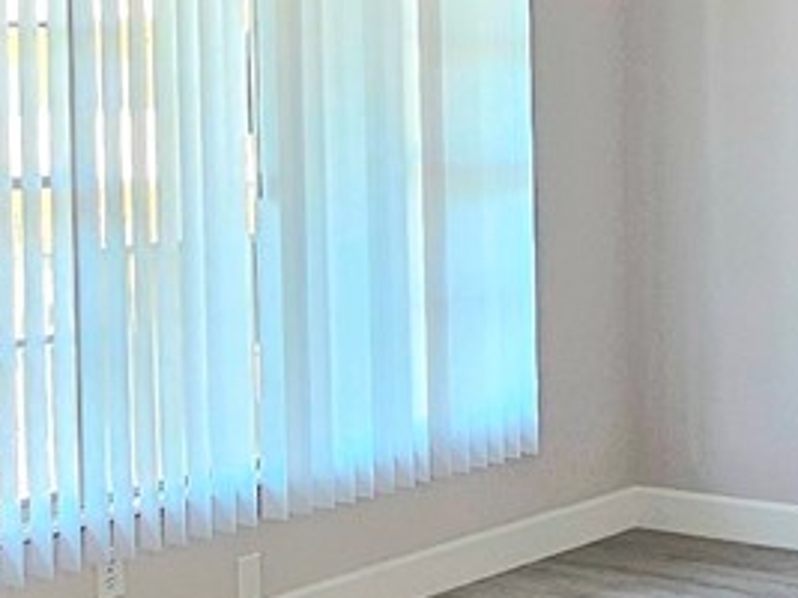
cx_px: 556
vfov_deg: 18.6
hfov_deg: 24.9
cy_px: 93
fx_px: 1797
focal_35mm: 78
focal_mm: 2.2
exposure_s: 1/101
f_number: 2.2
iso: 160
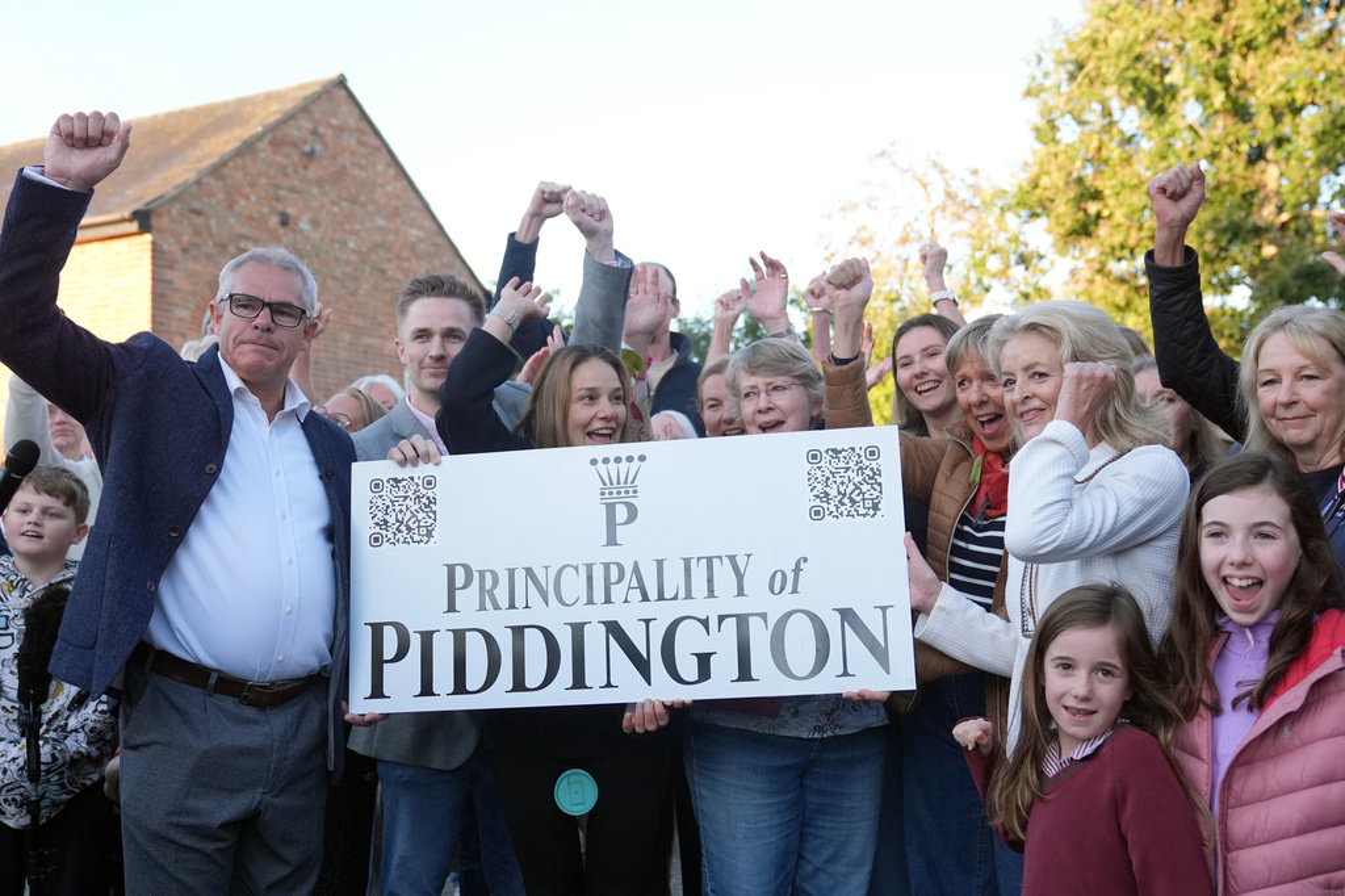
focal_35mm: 32
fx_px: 1195
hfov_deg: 58.7
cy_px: 448
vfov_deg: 41.1
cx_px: 672
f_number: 3.2
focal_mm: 32
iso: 2000
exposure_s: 1/2000
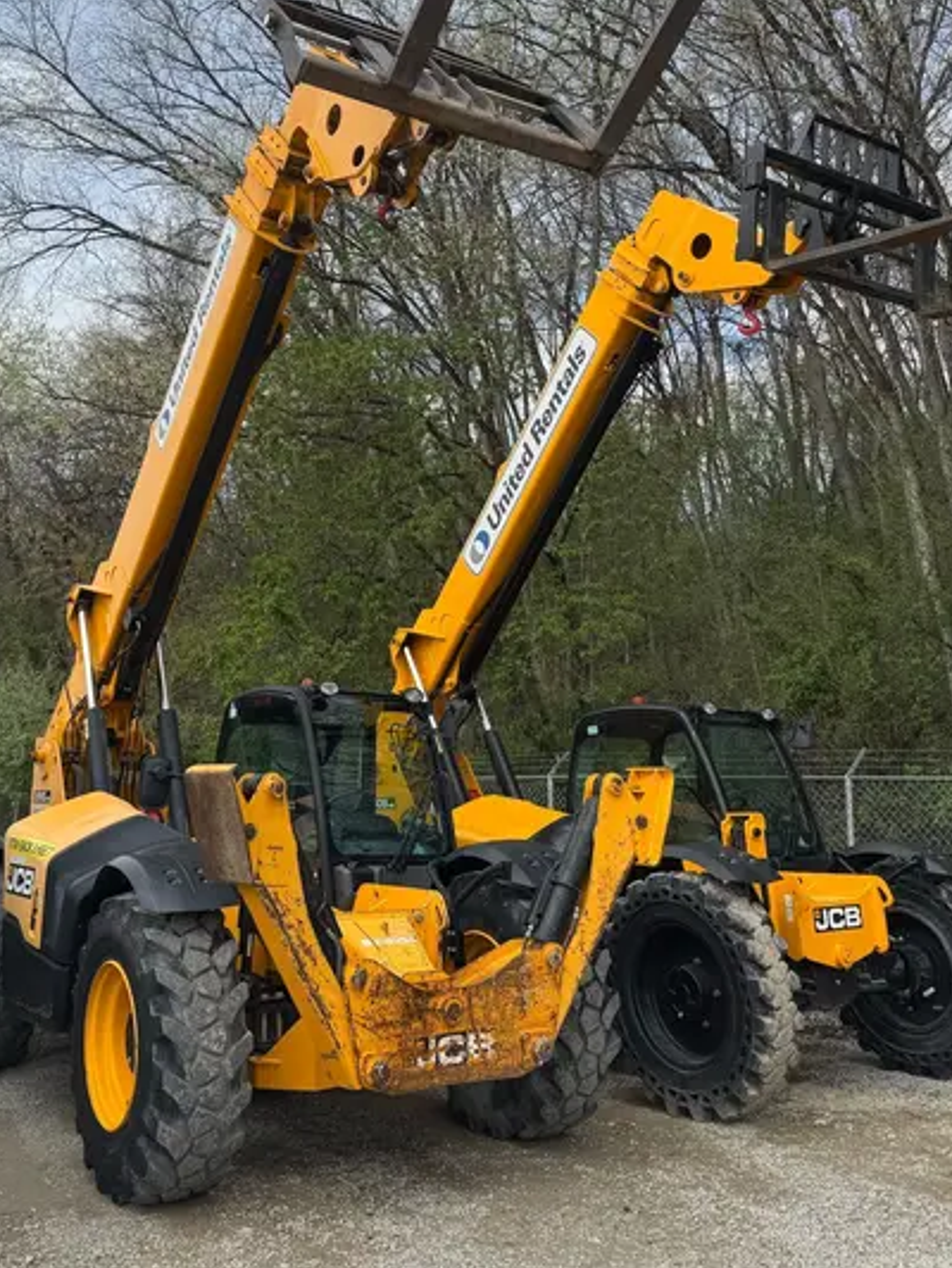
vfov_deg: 54.6
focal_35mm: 33
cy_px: 458
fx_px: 1210
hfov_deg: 42.6
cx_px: 357
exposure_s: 1/3413
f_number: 1.78
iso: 80
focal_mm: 6.76
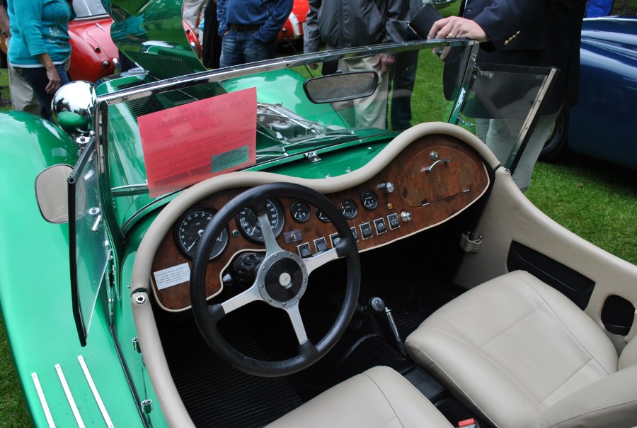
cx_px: 318
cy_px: 214
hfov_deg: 61.8
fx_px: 532
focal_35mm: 30
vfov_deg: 43.8
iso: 100
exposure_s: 1/160
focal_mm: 20
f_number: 6.3
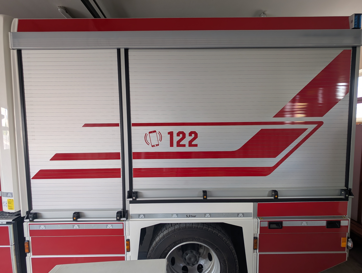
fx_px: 126
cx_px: 181
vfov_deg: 94.6
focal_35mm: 12
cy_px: 136
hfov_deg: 110.5
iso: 56
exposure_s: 1/23.8
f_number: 1.95
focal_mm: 2.23
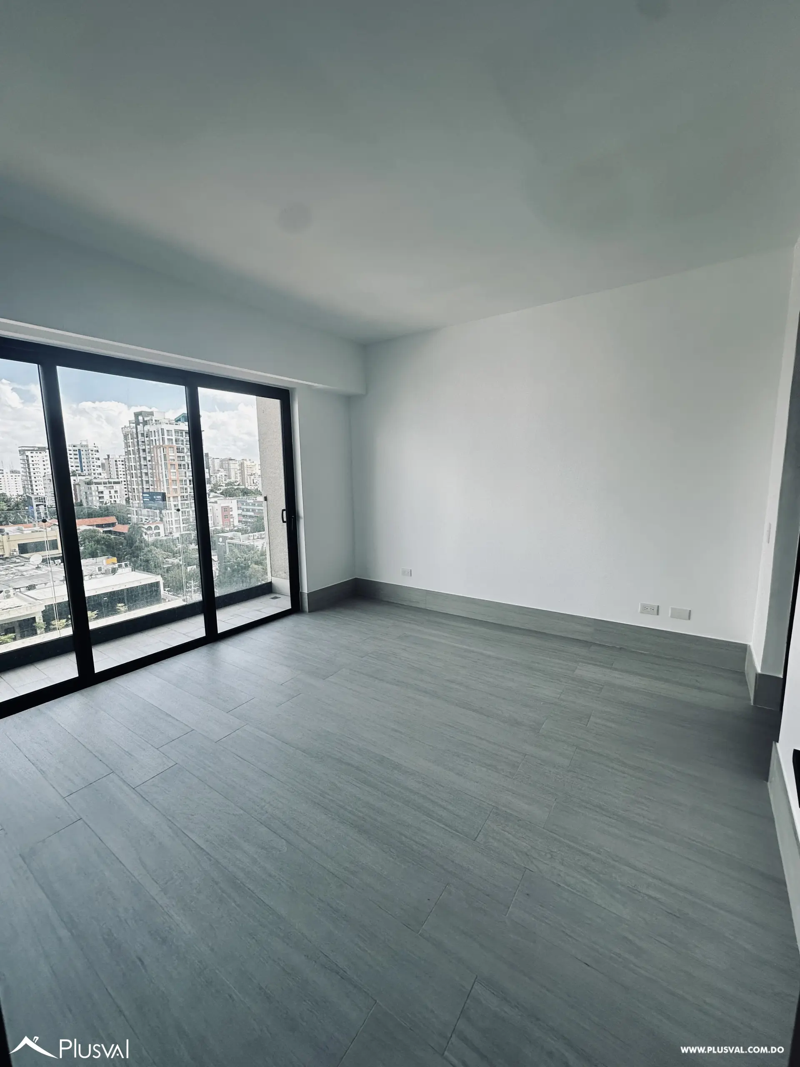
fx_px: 431
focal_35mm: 14
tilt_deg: -6.8
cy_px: 534
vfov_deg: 102.1
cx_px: 400
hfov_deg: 85.7
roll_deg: -0.1
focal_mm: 2.22
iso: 40
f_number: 2.2
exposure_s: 1/360
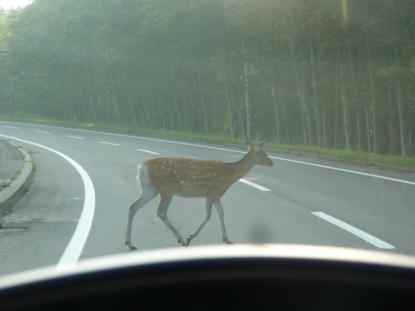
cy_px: 156
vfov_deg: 13.1
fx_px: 1355
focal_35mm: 113
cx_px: 208
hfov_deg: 17.4
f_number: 3.6
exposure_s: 1/200
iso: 160
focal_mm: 20.1
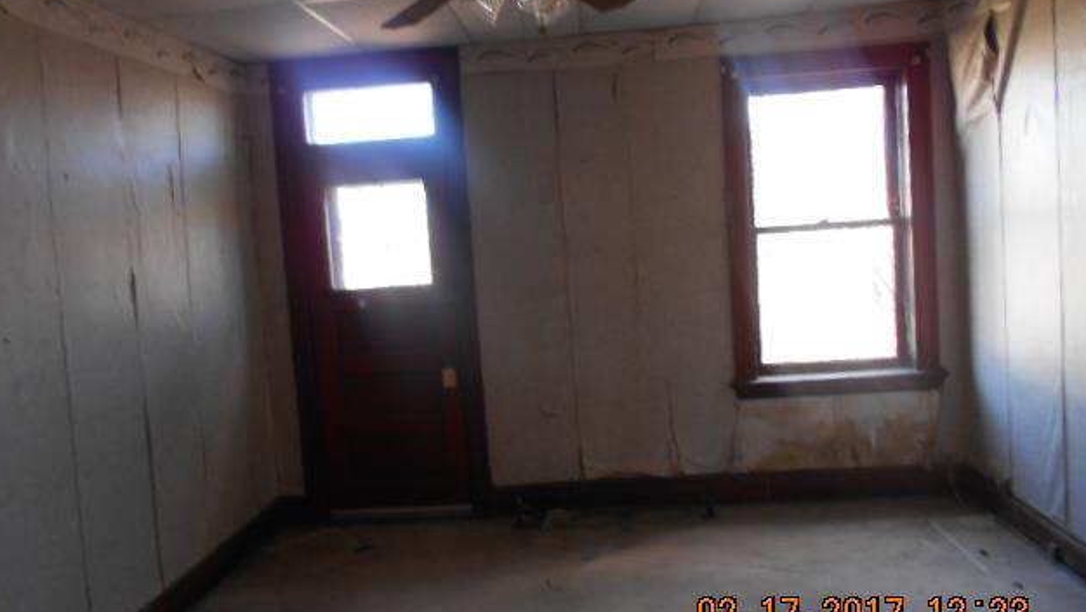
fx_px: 835
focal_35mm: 29
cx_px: 539
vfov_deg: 40.2
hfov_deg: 66.0
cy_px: 285
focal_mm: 4.6
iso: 160
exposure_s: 1/30
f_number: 3.2
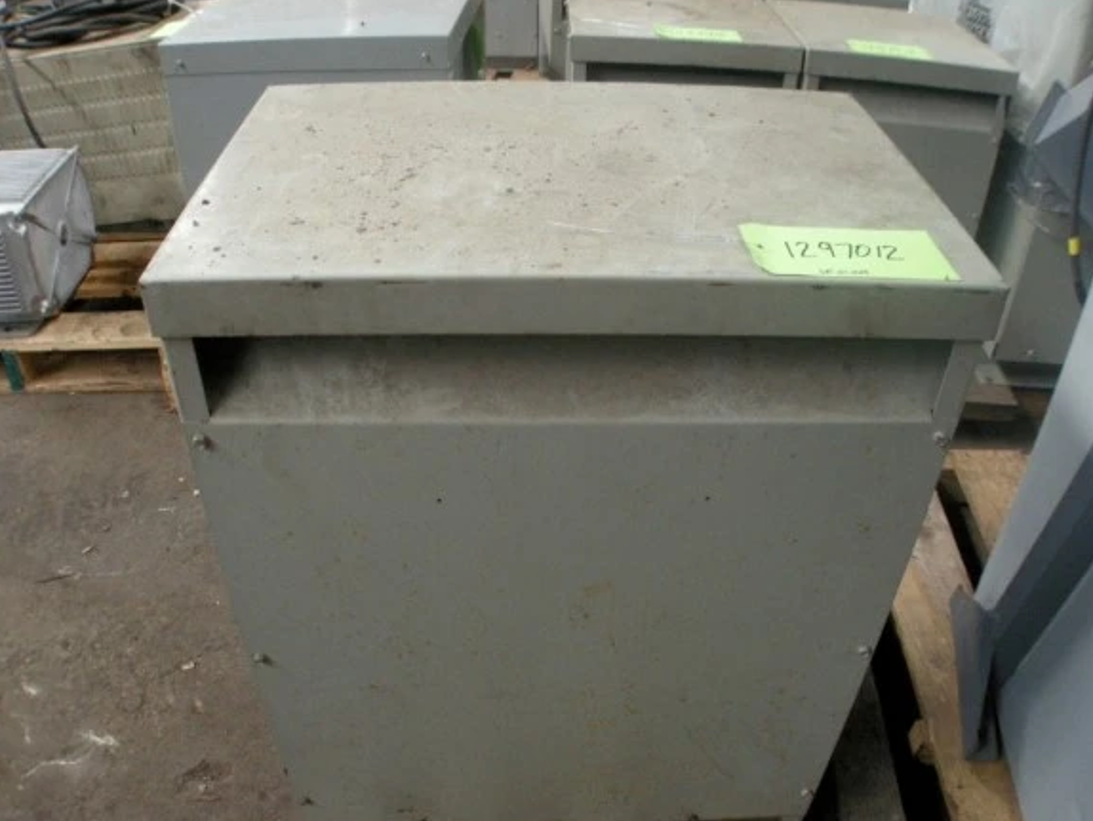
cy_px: 440
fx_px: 1232
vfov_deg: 36.8
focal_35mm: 39
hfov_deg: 47.8
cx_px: 585
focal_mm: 7.5
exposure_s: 1/12.6
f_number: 2.7
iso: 400
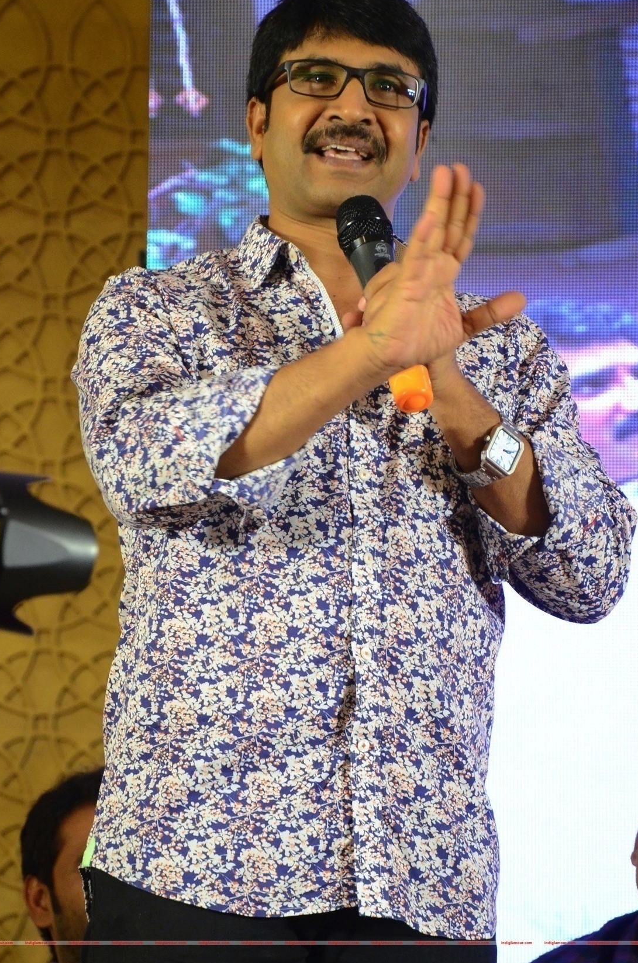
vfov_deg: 11.0
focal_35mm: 188
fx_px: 5011
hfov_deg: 7.3
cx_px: 343
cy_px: 493
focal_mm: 105
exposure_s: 1/80
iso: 2500
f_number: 5.6
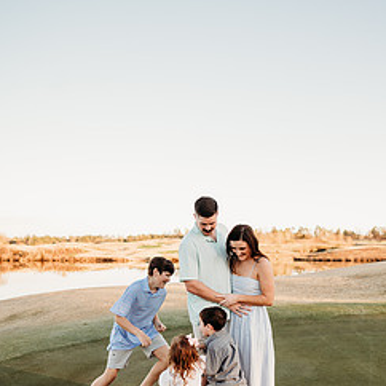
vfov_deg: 43.4
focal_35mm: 38
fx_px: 479
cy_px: 250
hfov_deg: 43.6
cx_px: 238
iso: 160
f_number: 2.5
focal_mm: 24
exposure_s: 1/640
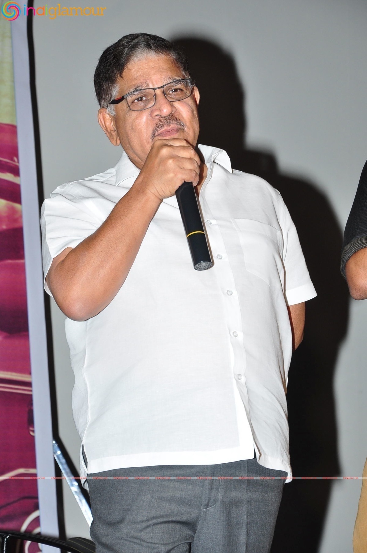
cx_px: 184
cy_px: 276
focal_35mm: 138
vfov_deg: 14.9
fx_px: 2116
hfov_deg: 9.9
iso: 500
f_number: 9
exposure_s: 1/125
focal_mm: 92
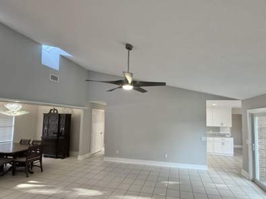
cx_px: 151
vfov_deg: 74.5
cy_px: 110
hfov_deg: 90.5
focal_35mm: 17
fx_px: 131
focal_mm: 2.22
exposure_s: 1/120
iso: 400
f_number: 2.2
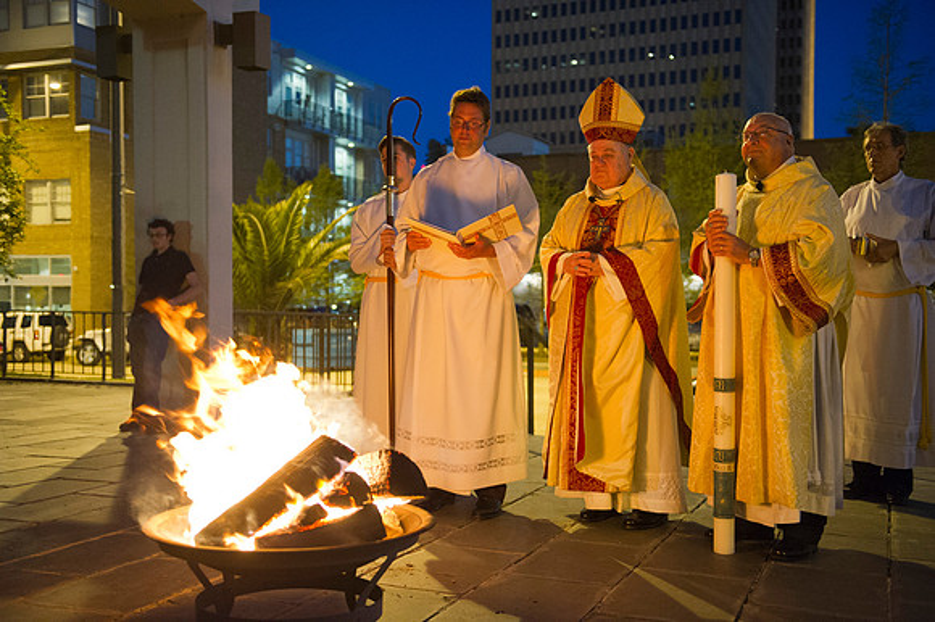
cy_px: 311
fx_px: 986
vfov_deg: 35.0
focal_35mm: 38
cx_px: 468
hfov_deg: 50.7
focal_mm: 38
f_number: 2.8
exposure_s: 1/60
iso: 3200
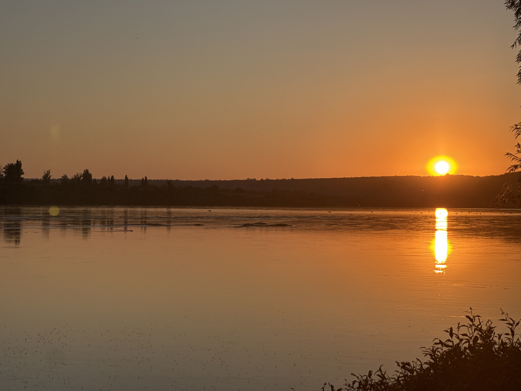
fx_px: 1174
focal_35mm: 78
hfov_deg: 25.0
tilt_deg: +0.7
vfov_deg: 18.9
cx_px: 259
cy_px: 195
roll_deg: -0.7
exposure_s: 1/896
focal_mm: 9
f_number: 2.8
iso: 25
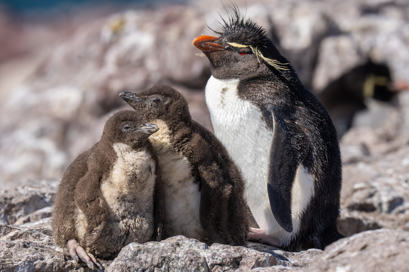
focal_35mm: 400
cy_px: 136
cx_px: 204
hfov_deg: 5.2
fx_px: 4544
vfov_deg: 3.4
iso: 1000
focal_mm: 400
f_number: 9
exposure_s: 1/1600
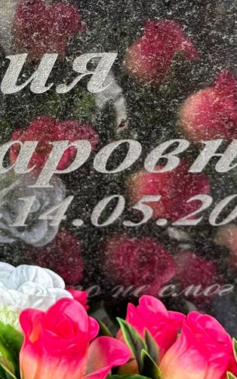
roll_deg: +2.4
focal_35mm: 79
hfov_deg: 16.1
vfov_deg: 25.8
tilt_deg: -42.7
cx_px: -23
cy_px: 86
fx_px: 816
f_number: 1.6
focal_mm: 5.96
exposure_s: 1/62
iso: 125
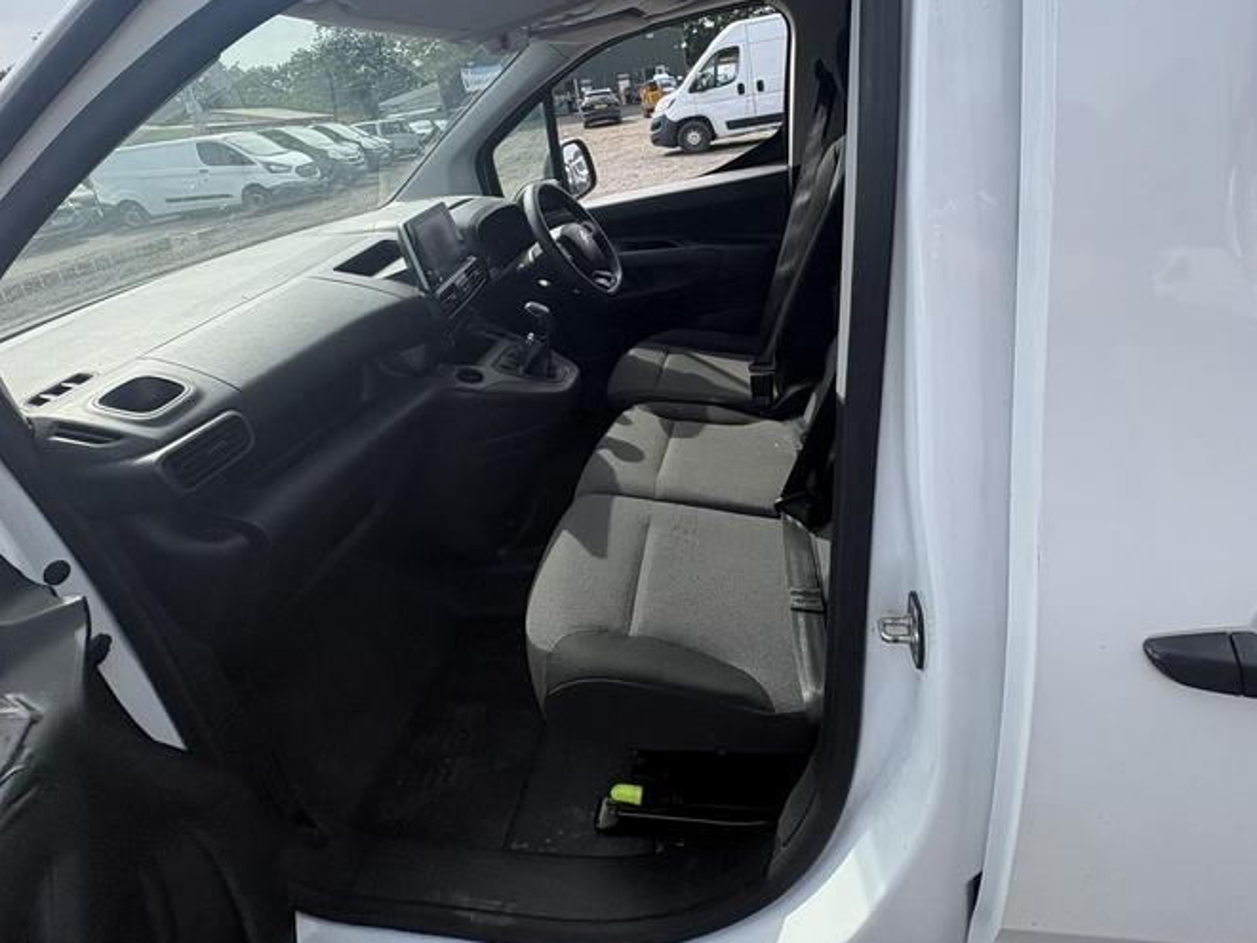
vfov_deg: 66.9
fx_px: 690
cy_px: 316
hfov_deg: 84.7
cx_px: 638
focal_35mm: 19
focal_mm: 2.22
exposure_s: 1/849
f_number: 2.2
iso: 50
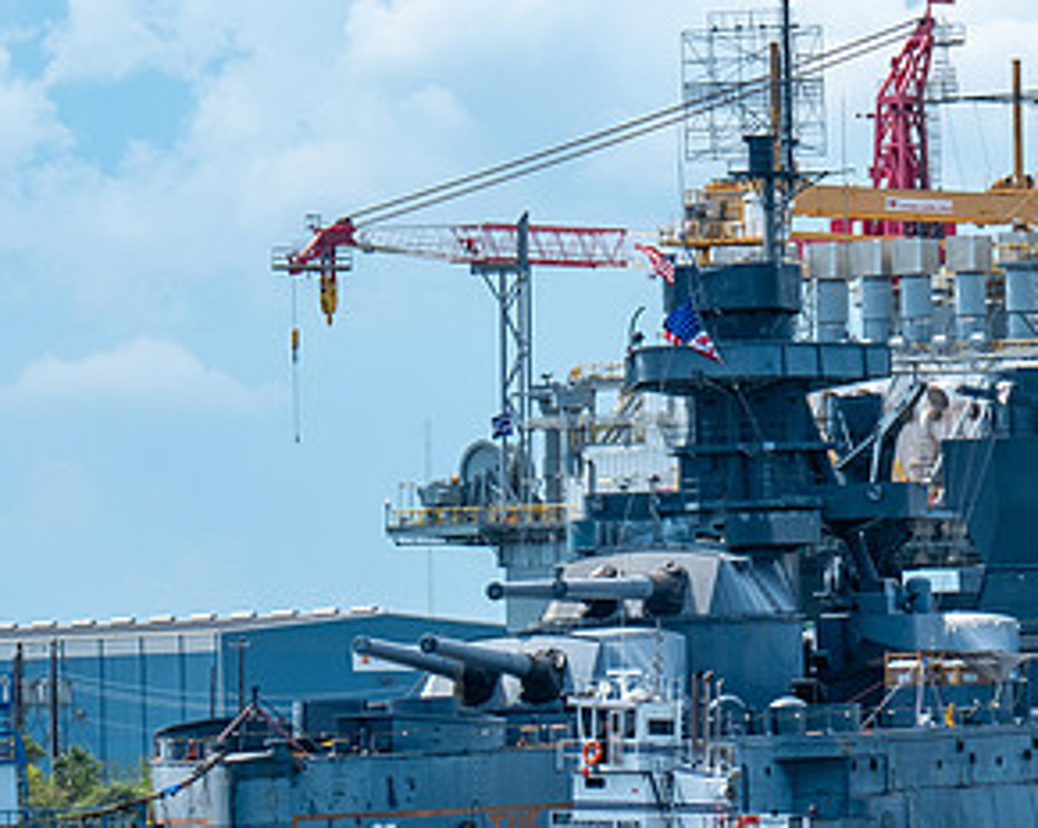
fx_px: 10002
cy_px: 362
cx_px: 1017
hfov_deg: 5.9
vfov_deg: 4.7
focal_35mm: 326
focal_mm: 115.9
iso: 200
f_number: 8
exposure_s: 1/280
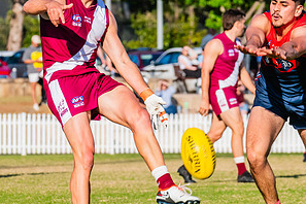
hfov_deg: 3.6
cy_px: 111
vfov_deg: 2.4
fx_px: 4930
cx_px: 149
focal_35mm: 580
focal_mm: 250
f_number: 11
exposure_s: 1/1250
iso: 800
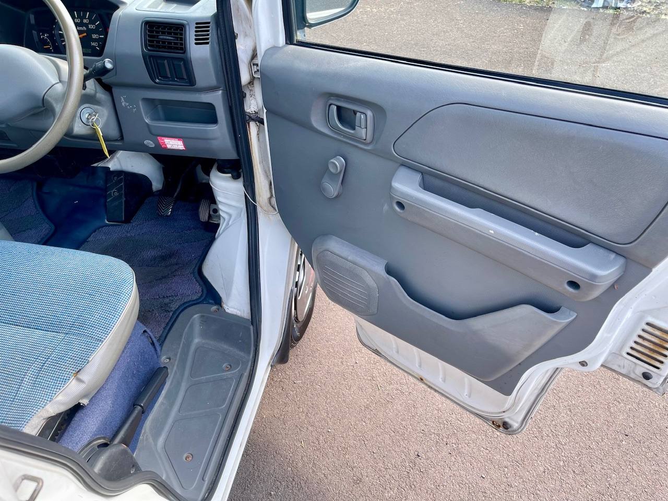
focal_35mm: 25
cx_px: 334
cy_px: 250
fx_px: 482
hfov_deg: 69.4
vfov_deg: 54.9
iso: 32
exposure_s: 1/314
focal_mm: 5.1
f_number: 1.6
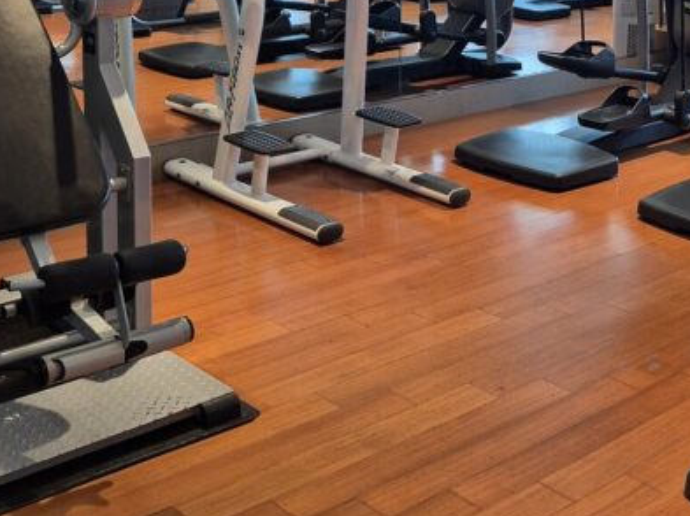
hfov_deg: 31.0
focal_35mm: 60
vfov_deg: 23.6
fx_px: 1195
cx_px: 599
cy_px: 33
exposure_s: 1/120
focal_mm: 5.4
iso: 125
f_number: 1.8
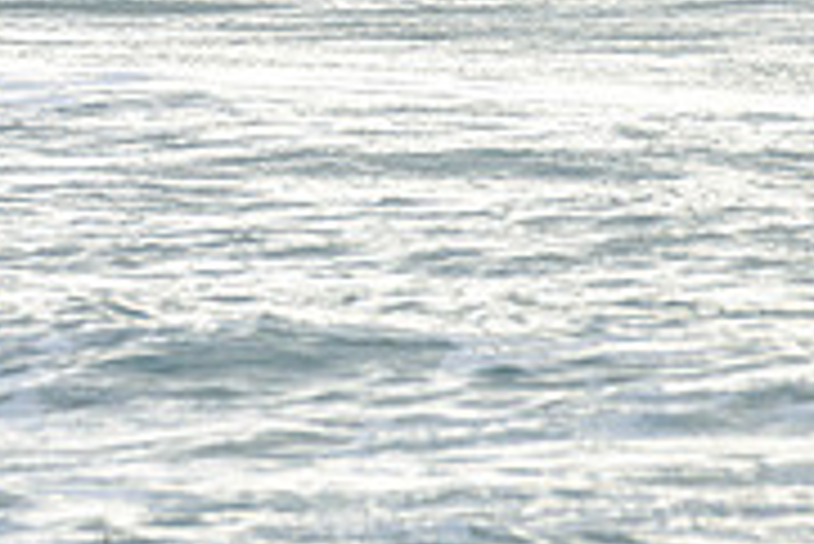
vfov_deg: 0.9
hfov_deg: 1.3
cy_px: -173
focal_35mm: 1614
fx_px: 36523
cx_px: -94
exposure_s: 1/1000
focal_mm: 500
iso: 320
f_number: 5.6
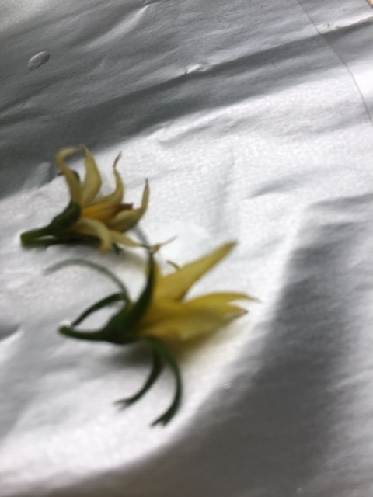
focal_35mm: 29
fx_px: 417
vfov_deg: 61.7
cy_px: 248
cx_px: 186
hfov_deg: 48.2
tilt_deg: -64.0
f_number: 2.2
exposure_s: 1/120
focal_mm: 4.15
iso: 25
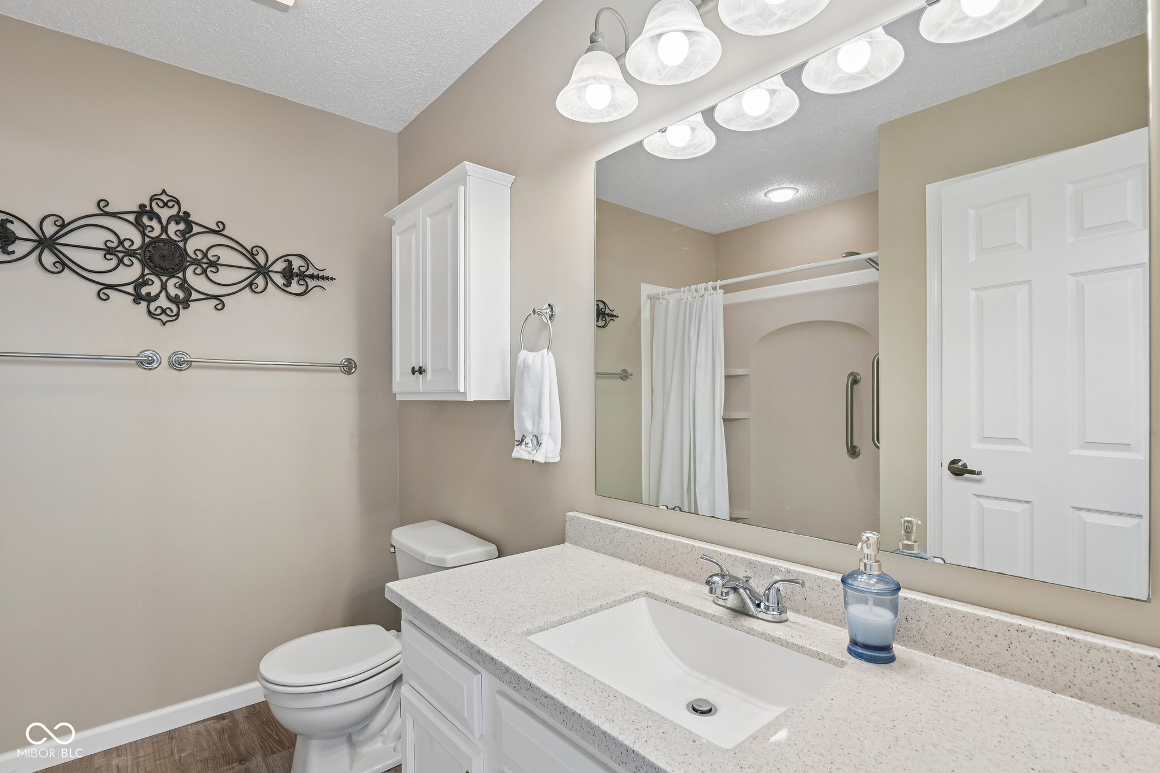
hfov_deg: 96.7
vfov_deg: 73.7
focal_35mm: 16
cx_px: 580
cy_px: 386
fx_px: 515
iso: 100
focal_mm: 16
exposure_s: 1/15
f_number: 8
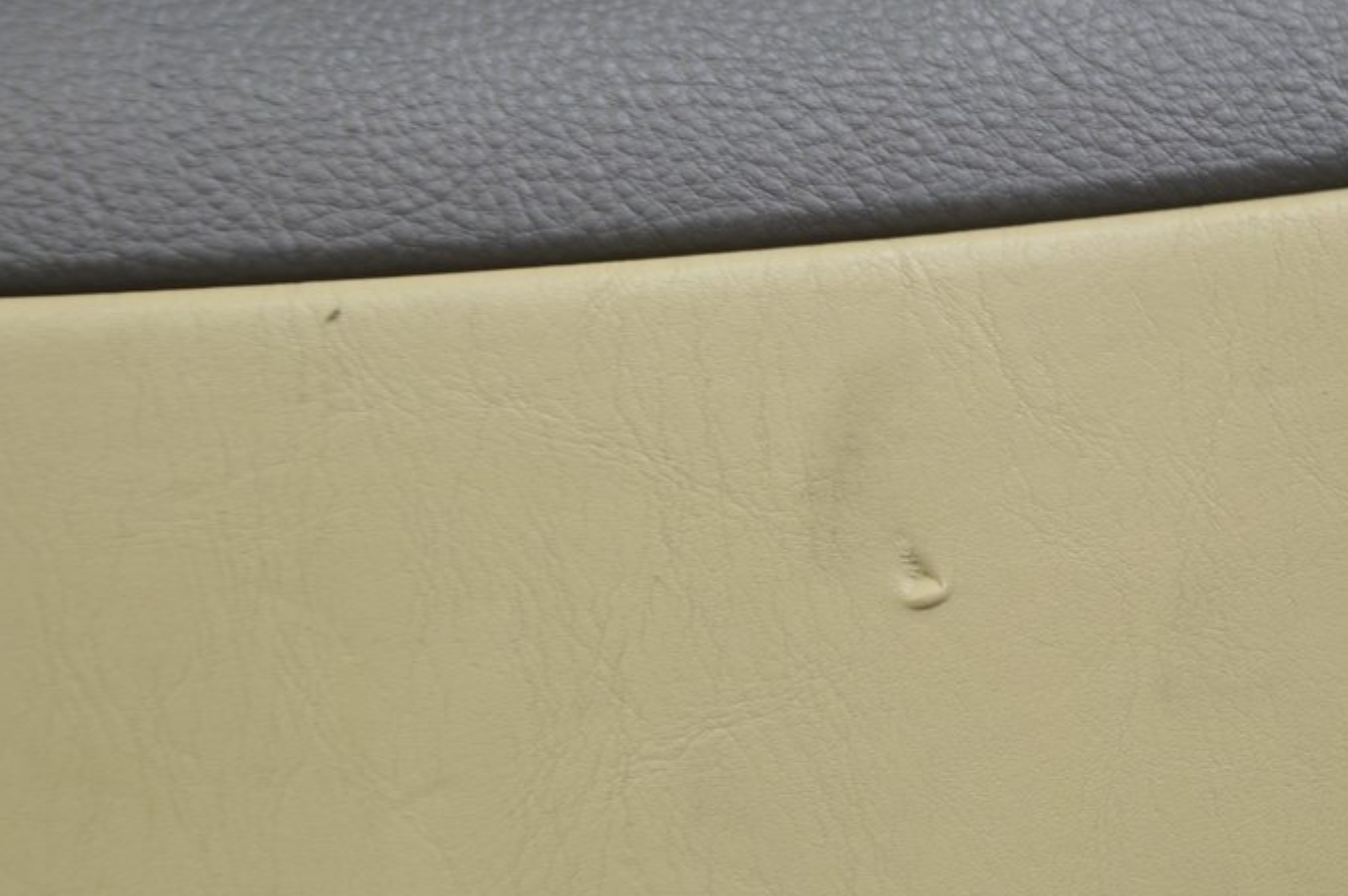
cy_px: 543
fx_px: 4667
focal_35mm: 125
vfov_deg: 11.0
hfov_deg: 16.4
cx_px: 874
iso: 400
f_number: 5.6
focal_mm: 55
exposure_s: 1/20
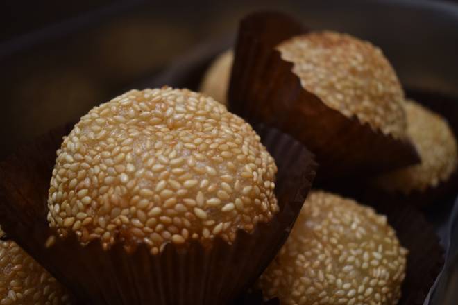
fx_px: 515
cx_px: 229
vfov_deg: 33.0
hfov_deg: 47.9
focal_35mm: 40
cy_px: 152
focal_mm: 27
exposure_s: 1/50
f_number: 4
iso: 100
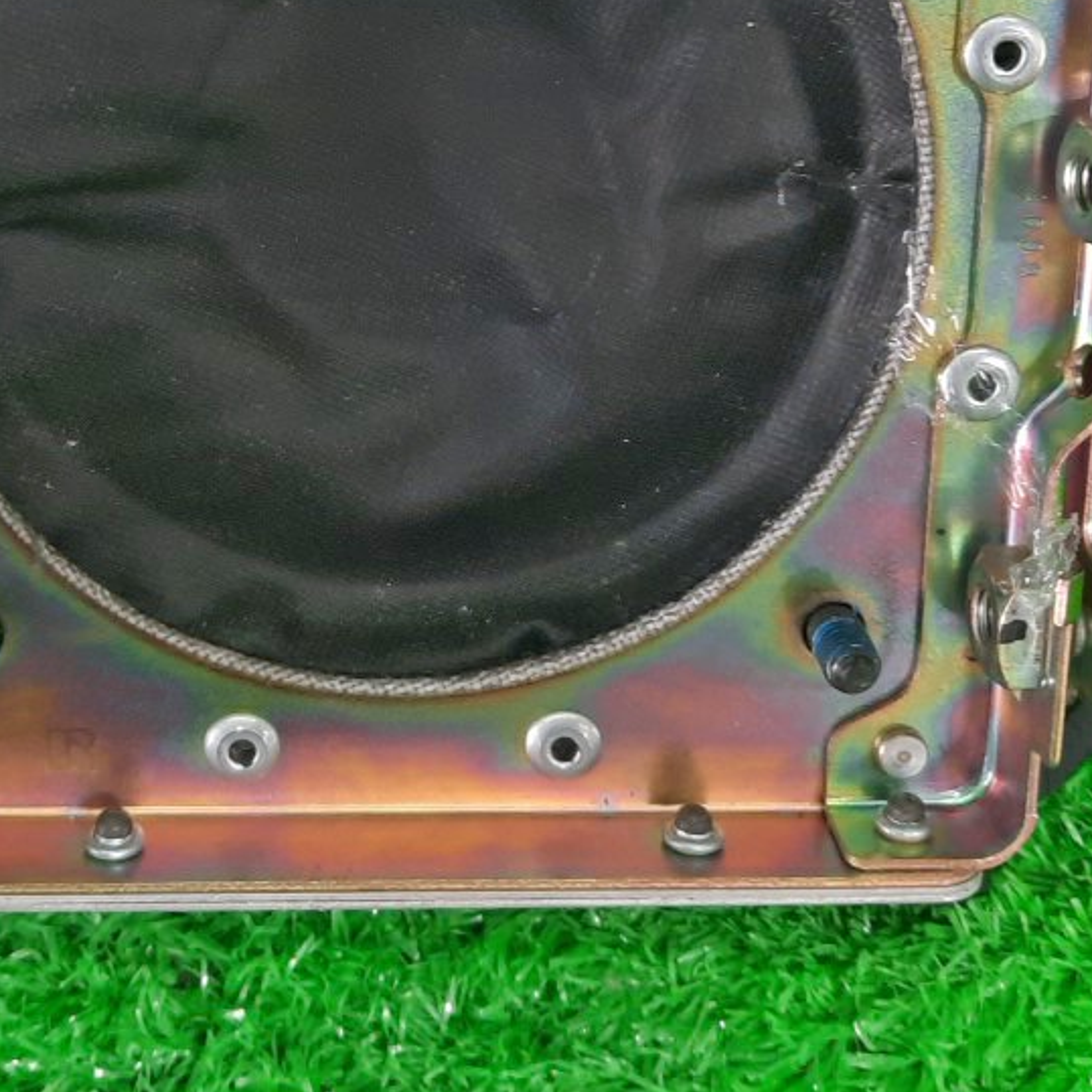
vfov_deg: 28.2
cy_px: 162
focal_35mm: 59
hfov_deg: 28.8
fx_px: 2106
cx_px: 336
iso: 252
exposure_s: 1/50
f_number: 2
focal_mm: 4.6
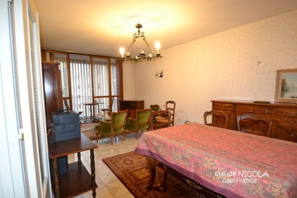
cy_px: 99
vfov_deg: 67.4
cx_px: 148
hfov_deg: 90.0
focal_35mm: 18
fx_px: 148
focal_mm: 12
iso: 1800
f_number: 3.8
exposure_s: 1/60
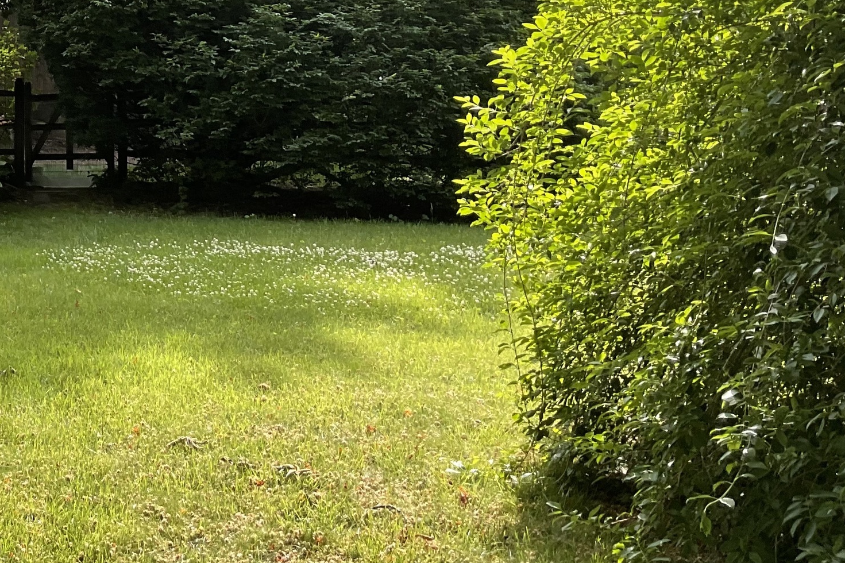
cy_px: 19
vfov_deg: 20.9
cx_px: 17
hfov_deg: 29.9
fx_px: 1478
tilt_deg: -1.5
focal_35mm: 63
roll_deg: +0.9
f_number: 1.8
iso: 16
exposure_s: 1/259
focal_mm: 3
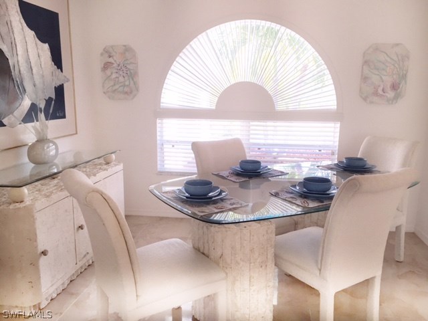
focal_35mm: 29
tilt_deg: -10.6
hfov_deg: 61.7
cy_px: 160
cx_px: 214
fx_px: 359
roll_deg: -0.9
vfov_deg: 48.2
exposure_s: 1/120
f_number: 2.2
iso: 64
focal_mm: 4.15
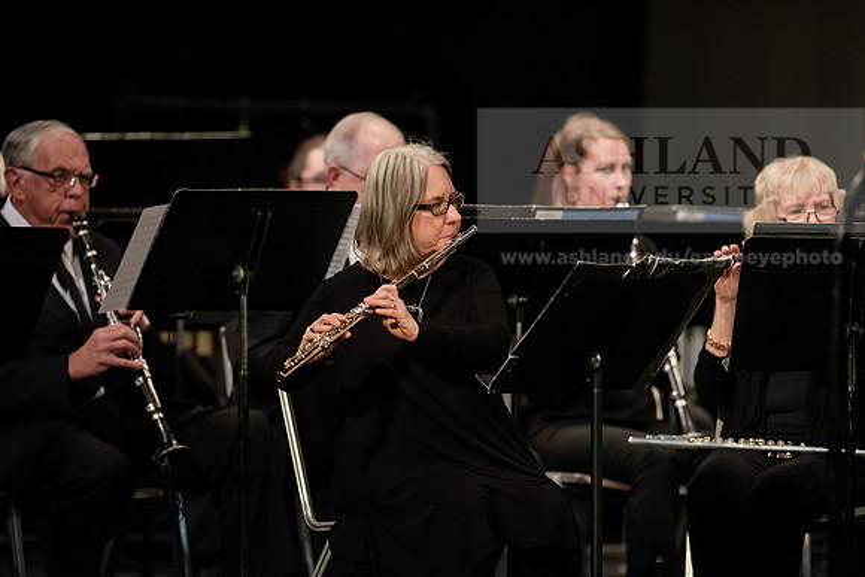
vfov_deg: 4.6
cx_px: 432
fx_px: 7210
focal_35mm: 300
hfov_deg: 6.9
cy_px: 288
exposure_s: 1/320
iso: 4000
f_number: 3.2
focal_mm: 300
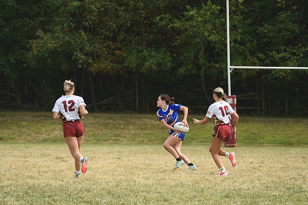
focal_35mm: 360
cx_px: 154
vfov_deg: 3.8
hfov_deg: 5.7
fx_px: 3078
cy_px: 102
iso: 250
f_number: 5.3
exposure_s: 1/1000
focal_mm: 240
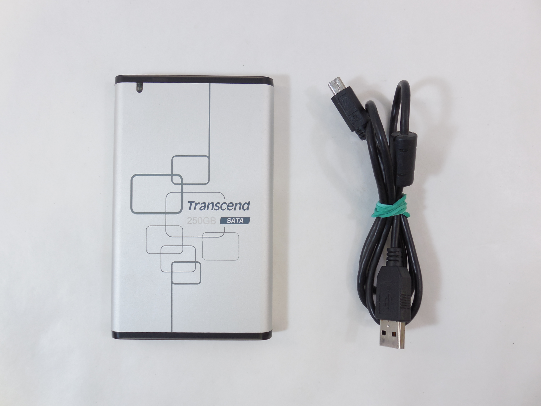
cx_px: 270
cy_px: 203
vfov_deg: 53.1
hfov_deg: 67.3
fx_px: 406
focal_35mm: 26
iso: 125
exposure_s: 1/40
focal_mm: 4.6
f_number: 3.5
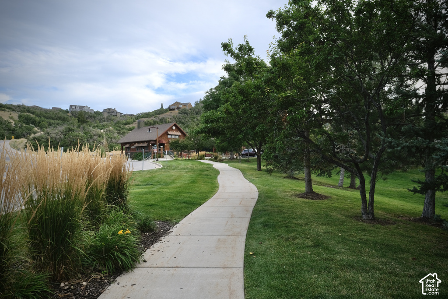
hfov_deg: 73.7
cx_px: 224
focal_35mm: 24
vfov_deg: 53.1
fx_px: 299
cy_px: 150
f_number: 14
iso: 320
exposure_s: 1/28
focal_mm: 16
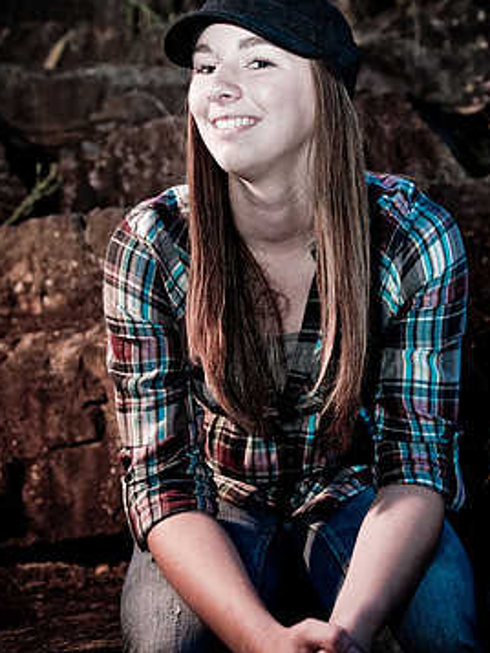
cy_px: 276
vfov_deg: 36.3
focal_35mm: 53
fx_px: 992
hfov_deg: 27.7
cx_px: 264
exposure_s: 1/60
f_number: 2.8
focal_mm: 29
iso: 100
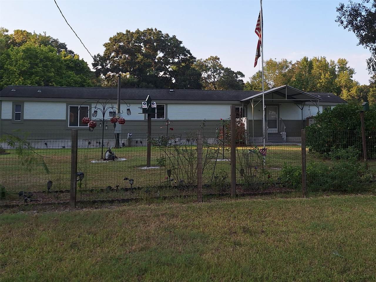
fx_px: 250
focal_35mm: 23
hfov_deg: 73.9
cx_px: 188
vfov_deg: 58.9
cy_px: 141
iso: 40
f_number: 1.8
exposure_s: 1/1250
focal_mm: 5.54
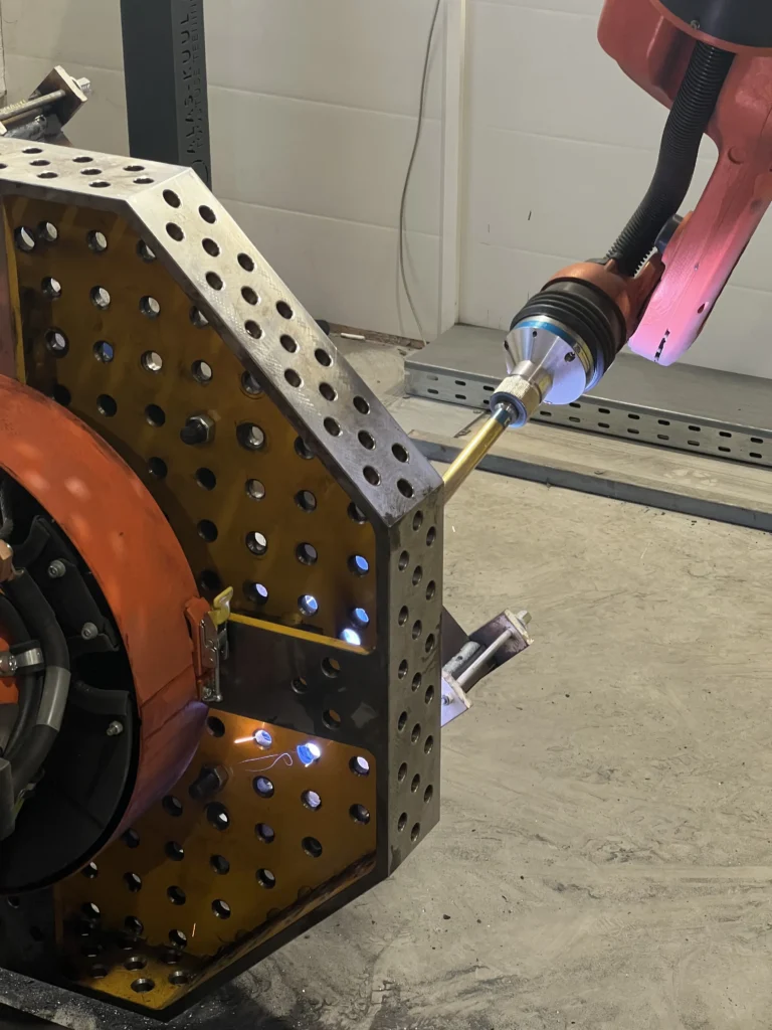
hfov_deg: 19.1
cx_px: 386
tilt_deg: -26.0
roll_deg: -0.5
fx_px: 2290
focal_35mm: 77
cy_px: 515
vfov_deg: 25.3
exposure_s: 1/100
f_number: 2.8
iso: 160
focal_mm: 9
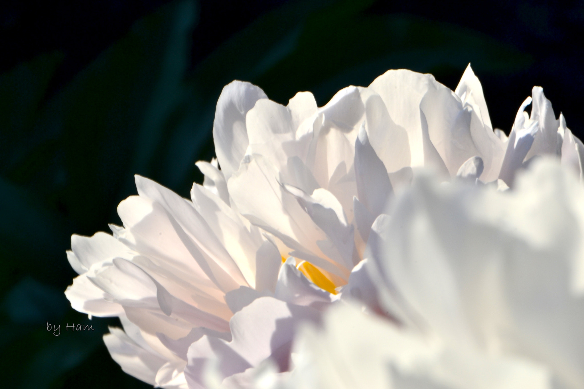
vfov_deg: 10.8
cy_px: 194
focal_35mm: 128
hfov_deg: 16.1
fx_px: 2068
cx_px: 292
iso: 100
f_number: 29
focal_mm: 85
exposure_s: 1/40
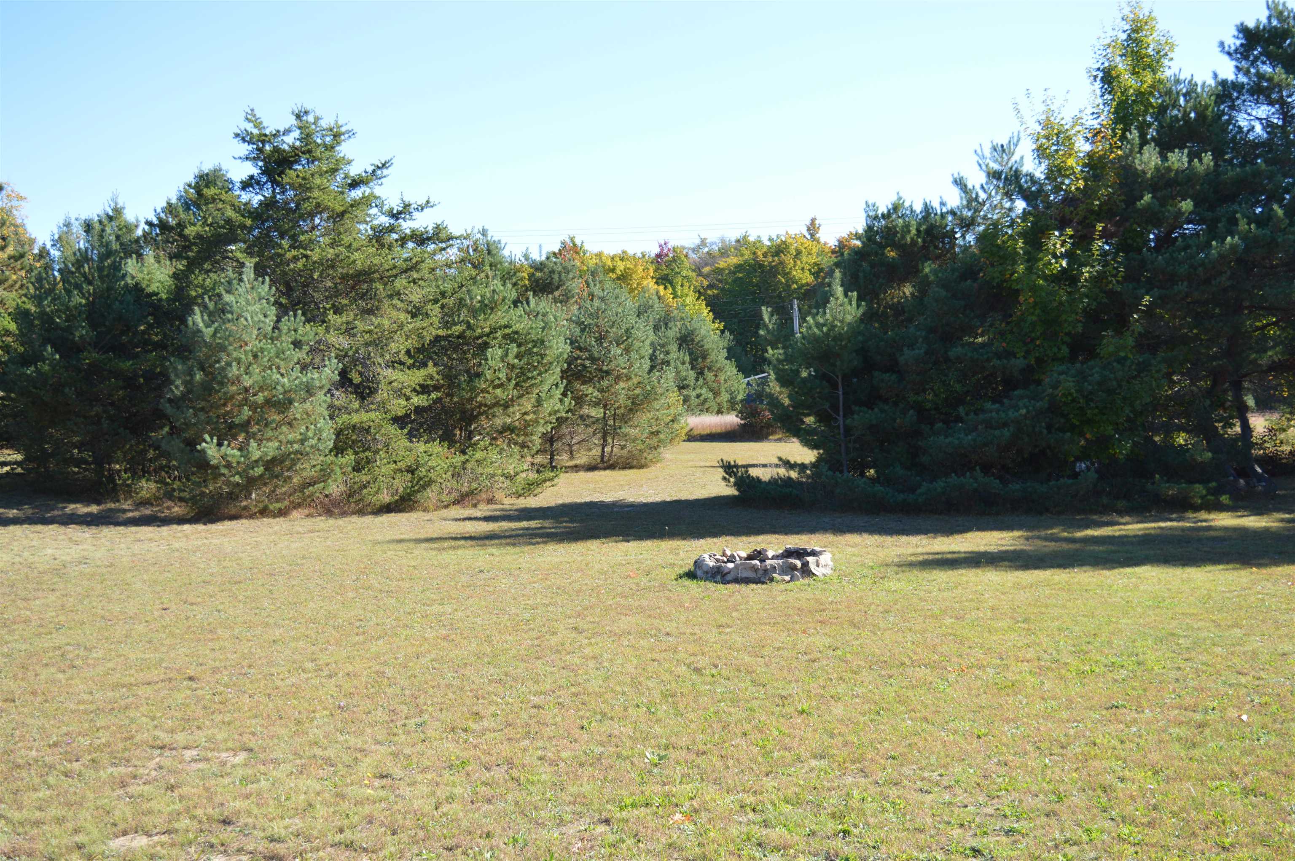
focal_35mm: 39
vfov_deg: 34.1
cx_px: 648
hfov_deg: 49.6
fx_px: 1402
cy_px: 430
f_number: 5.6
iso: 100
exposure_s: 1/200
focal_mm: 26
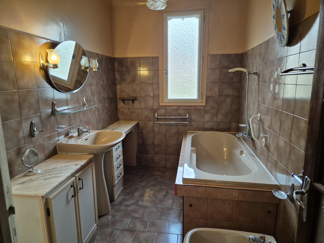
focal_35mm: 23
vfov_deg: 58.9
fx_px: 215
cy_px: 122
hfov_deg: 73.9
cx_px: 162
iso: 500
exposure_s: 1/100
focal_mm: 5.4
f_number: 1.8
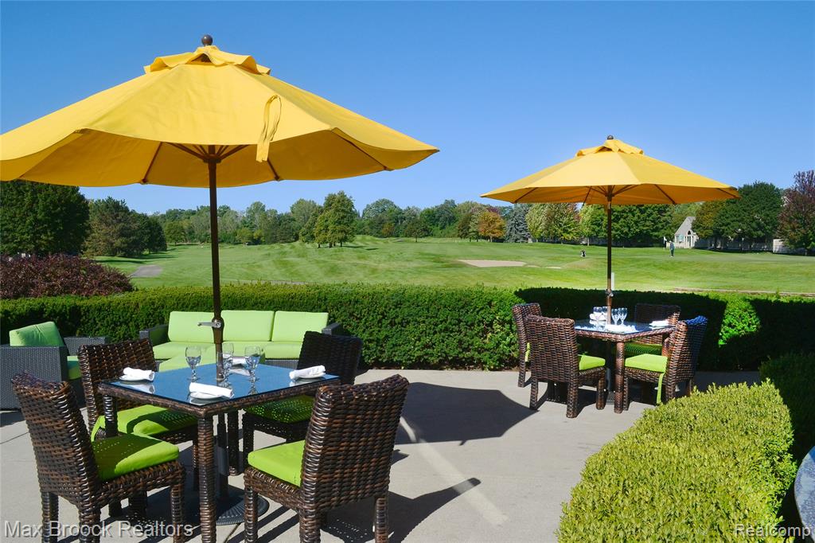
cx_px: 408
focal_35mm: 30
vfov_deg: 43.6
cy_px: 272
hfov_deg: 61.9
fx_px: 679
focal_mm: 20
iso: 280
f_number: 11
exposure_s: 1/500
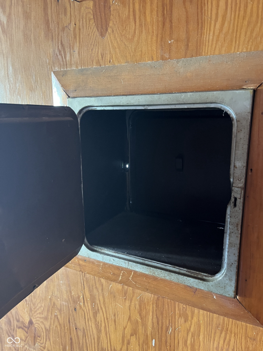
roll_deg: +0.8
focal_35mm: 26
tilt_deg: -10.9
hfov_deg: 53.0
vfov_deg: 67.3
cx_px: 132
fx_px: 263
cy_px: 176
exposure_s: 1/38
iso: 640
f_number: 1.6
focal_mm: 5.1
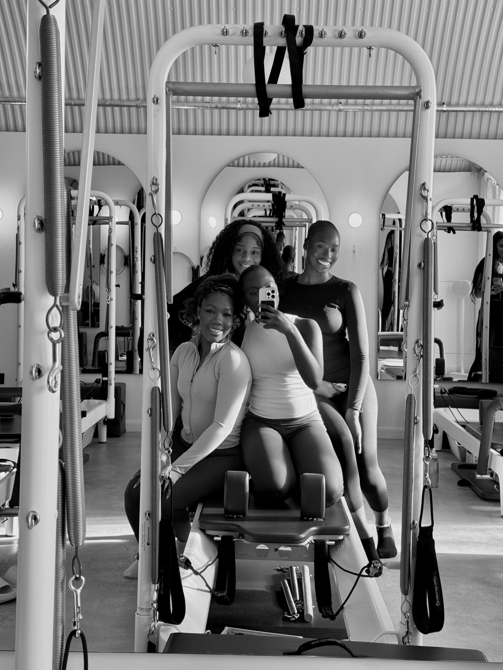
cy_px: 335
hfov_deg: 30.3
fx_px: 930
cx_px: 252
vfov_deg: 39.7
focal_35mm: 48
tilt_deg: -2.2
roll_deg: -0.8
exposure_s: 1/50
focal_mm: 6.76
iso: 100
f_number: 1.78
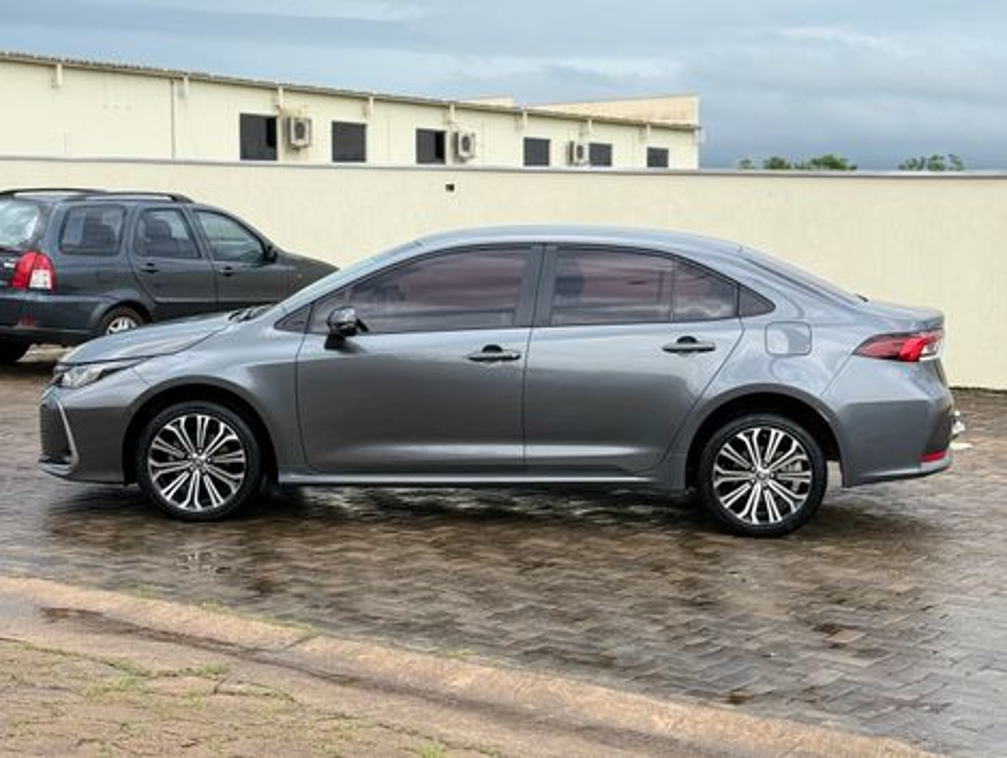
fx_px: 1398
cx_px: 504
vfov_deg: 30.3
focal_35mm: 48
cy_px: 379
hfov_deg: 39.6
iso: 80
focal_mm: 6.76
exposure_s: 1/1330
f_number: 1.78
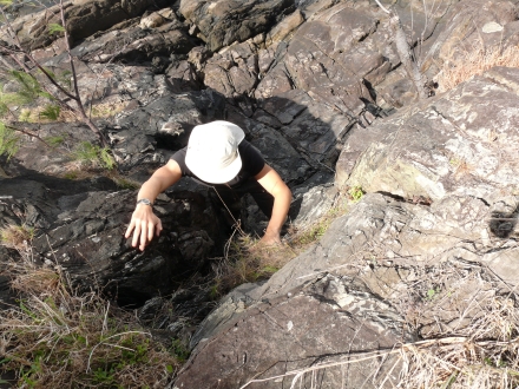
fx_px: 525
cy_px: 194
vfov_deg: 40.7
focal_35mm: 35
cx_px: 260
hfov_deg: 52.6
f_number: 5.6
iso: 100
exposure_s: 1/250
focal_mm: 7.4
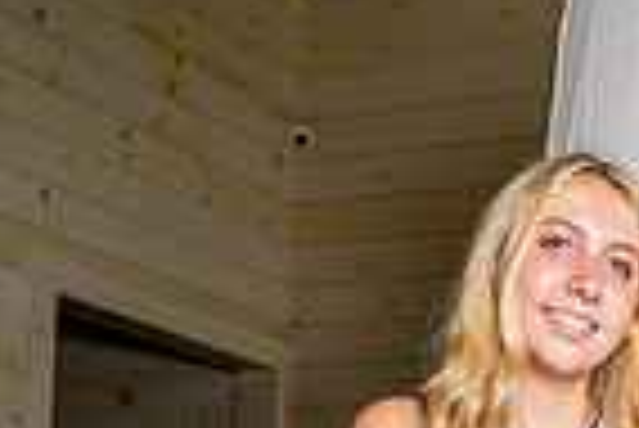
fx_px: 1741
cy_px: 987
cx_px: 526
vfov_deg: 11.7
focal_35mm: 98
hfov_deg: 20.5
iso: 200
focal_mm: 31
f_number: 5.6
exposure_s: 1/250
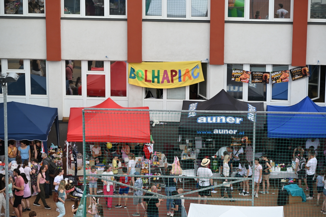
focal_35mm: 145
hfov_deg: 14.2
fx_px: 1313
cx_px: 163
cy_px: 108
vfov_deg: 9.5
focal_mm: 145
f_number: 6.3
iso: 500
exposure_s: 1/800
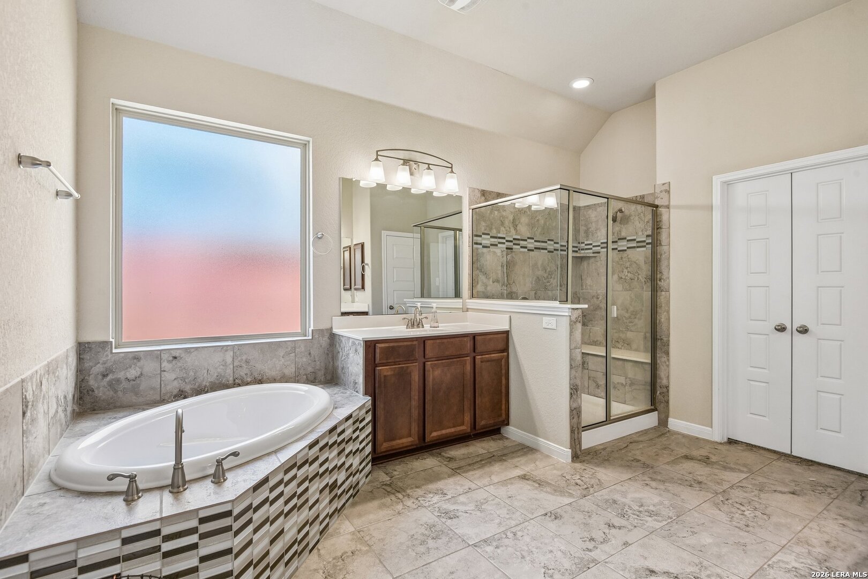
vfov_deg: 70.4
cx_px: 434
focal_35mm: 17
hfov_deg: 93.3
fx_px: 410
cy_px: 290
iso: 500
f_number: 8
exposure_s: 1/15
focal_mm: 17
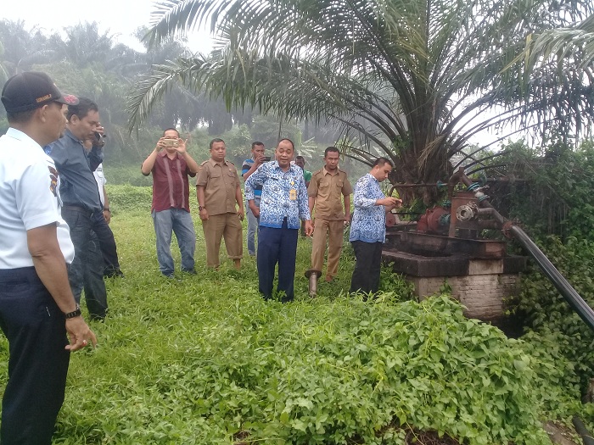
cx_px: 297
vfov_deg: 45.4
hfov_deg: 58.4
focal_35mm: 31
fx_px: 532
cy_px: 222
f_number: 2.2
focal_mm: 3.3
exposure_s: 1/50
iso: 64
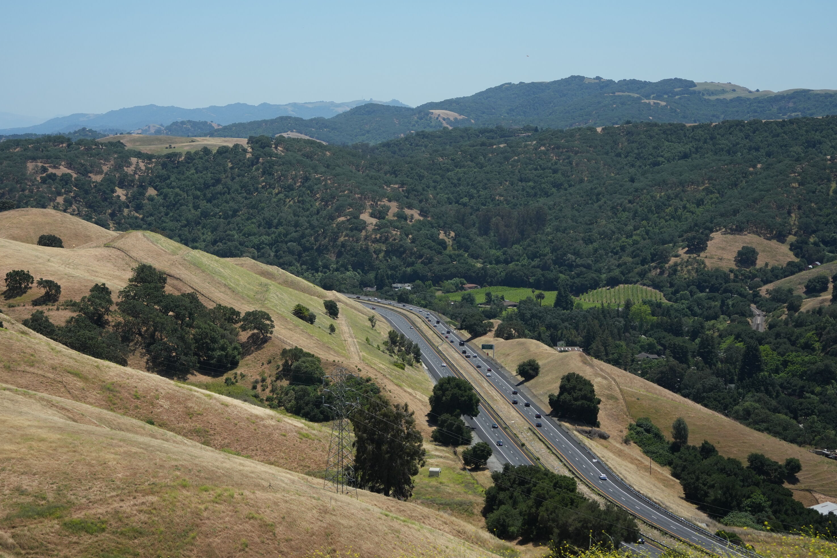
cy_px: 267
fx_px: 1697
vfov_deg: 18.7
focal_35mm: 73
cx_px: 354
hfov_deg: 27.7
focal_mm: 50
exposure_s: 1/3200
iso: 320
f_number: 4.5
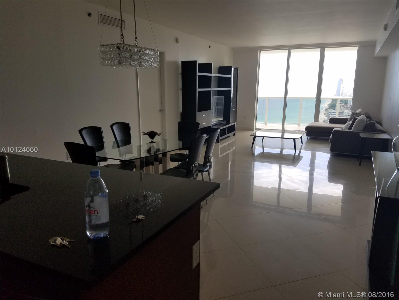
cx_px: 200
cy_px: 150
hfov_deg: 67.3
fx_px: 300
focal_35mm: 26
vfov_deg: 53.1
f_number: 1.7
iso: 50
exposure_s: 1/204
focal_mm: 4.2
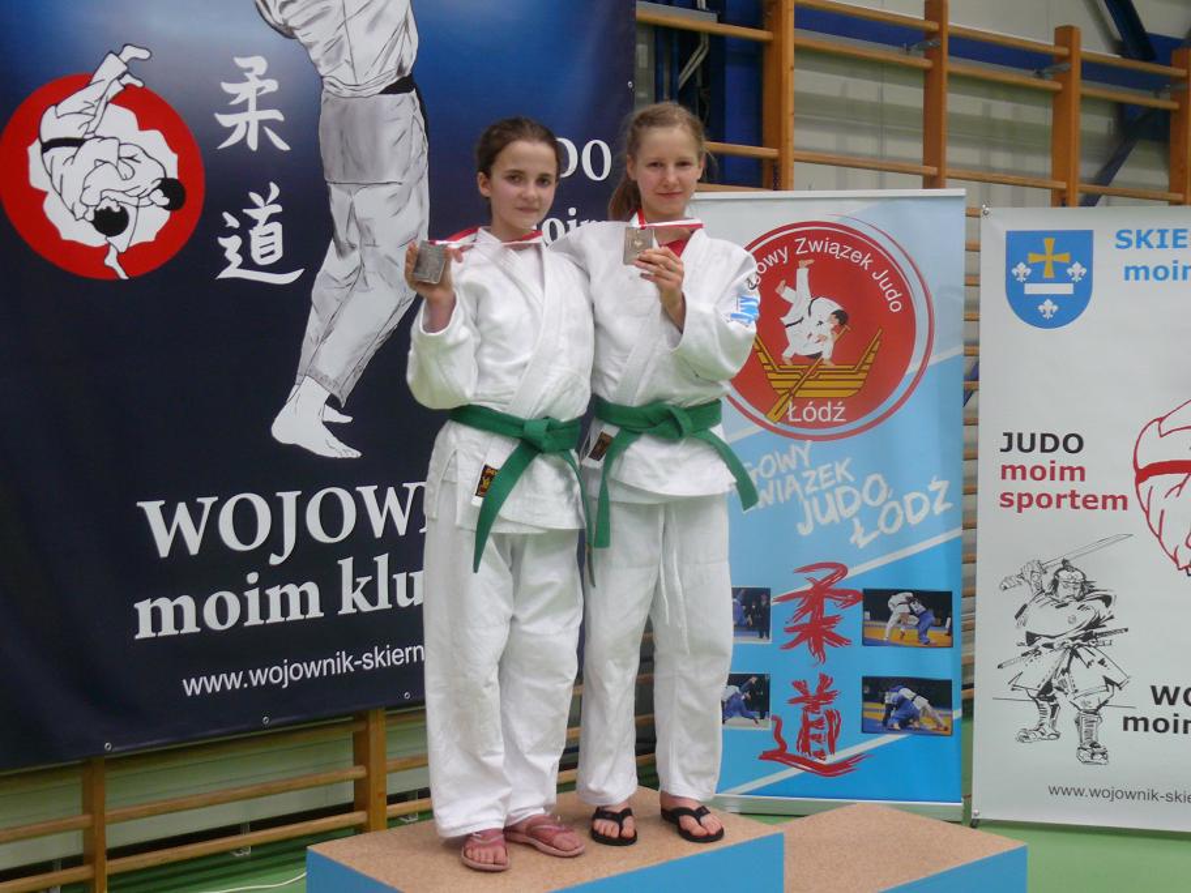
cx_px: 596
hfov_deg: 39.7
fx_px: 1651
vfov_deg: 30.3
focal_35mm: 48
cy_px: 446
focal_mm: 10.2
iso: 200
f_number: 3.2
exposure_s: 1/25
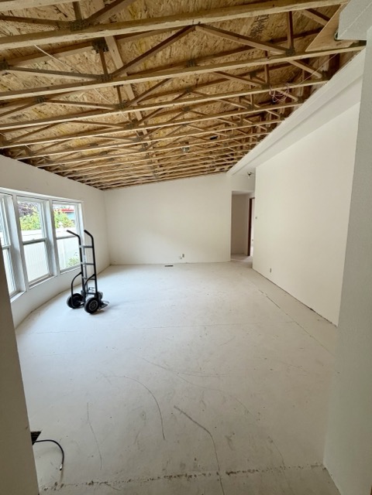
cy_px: 248
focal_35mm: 14
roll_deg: +0.5
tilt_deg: -7.7
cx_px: 186
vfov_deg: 102.1
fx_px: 201
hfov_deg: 85.7
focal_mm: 2.22
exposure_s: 1/121
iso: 160
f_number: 2.2
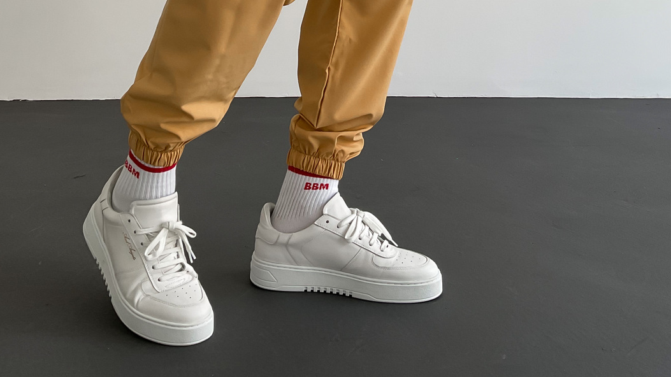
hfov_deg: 42.9
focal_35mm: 48
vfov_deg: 22.8
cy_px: -79
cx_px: 315
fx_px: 854
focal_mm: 3
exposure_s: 1/120
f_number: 1.8
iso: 32
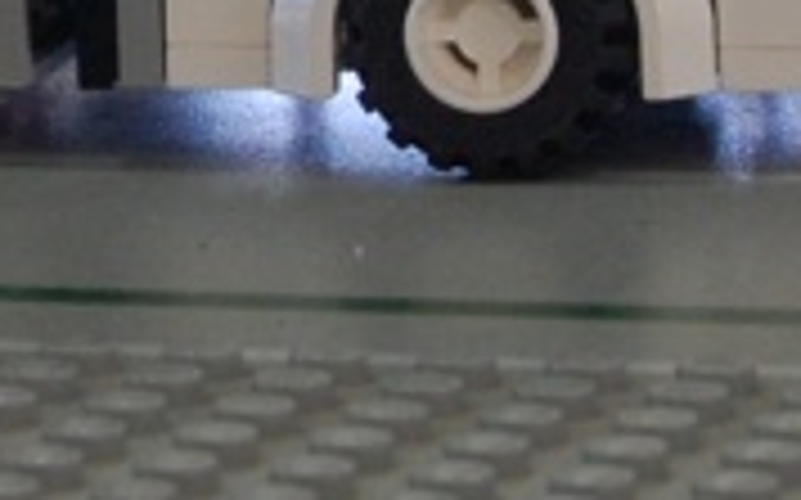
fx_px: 6696
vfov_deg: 4.2
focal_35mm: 307
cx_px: -94
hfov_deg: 6.8
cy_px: -383
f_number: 13
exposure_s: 1/8
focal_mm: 35
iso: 800
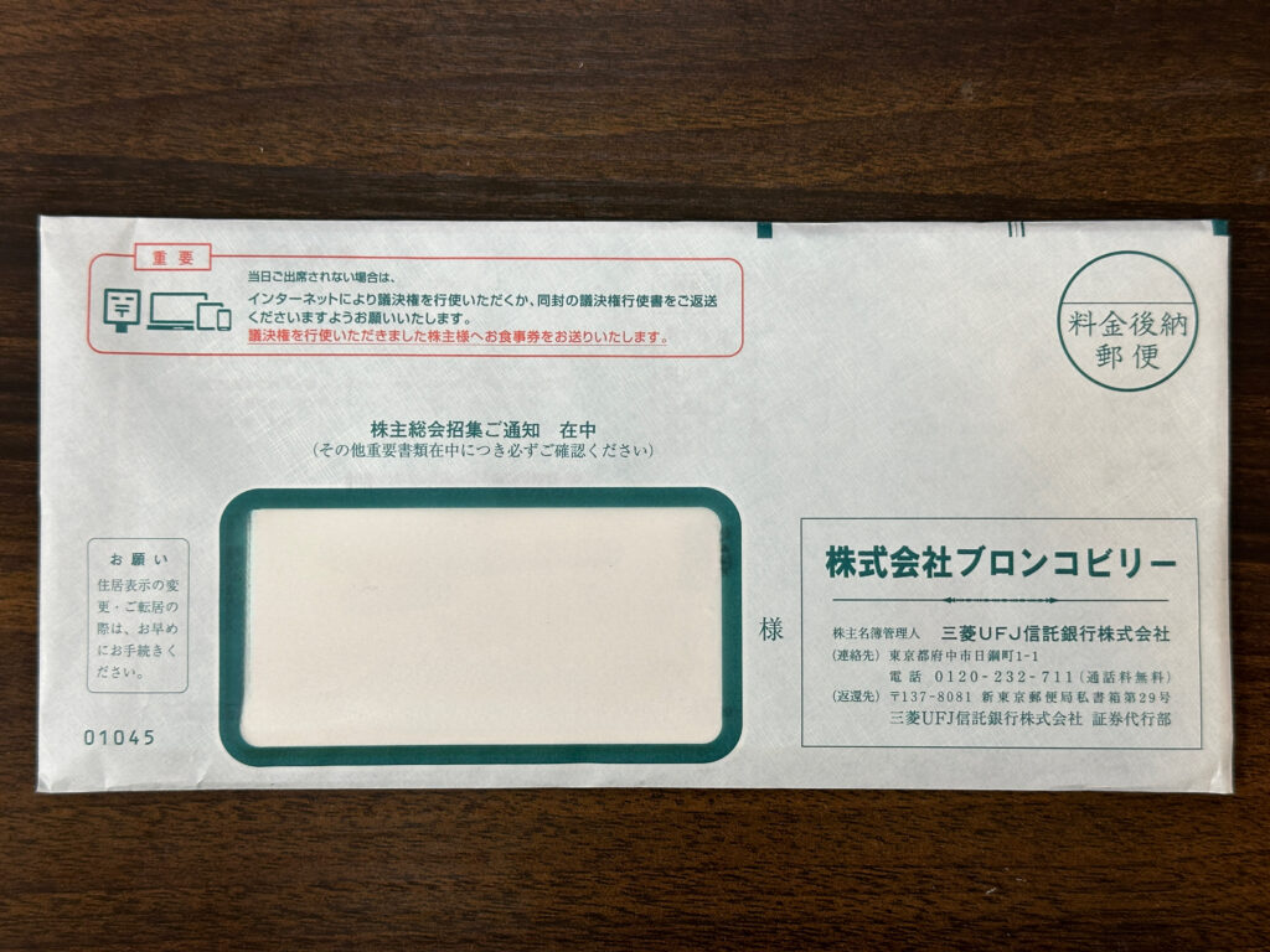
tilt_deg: -87.8
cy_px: 476
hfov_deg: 39.7
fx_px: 1761
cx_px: 635
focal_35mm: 48
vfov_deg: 30.3
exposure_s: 1/52
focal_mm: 6.86
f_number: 1.78
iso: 80
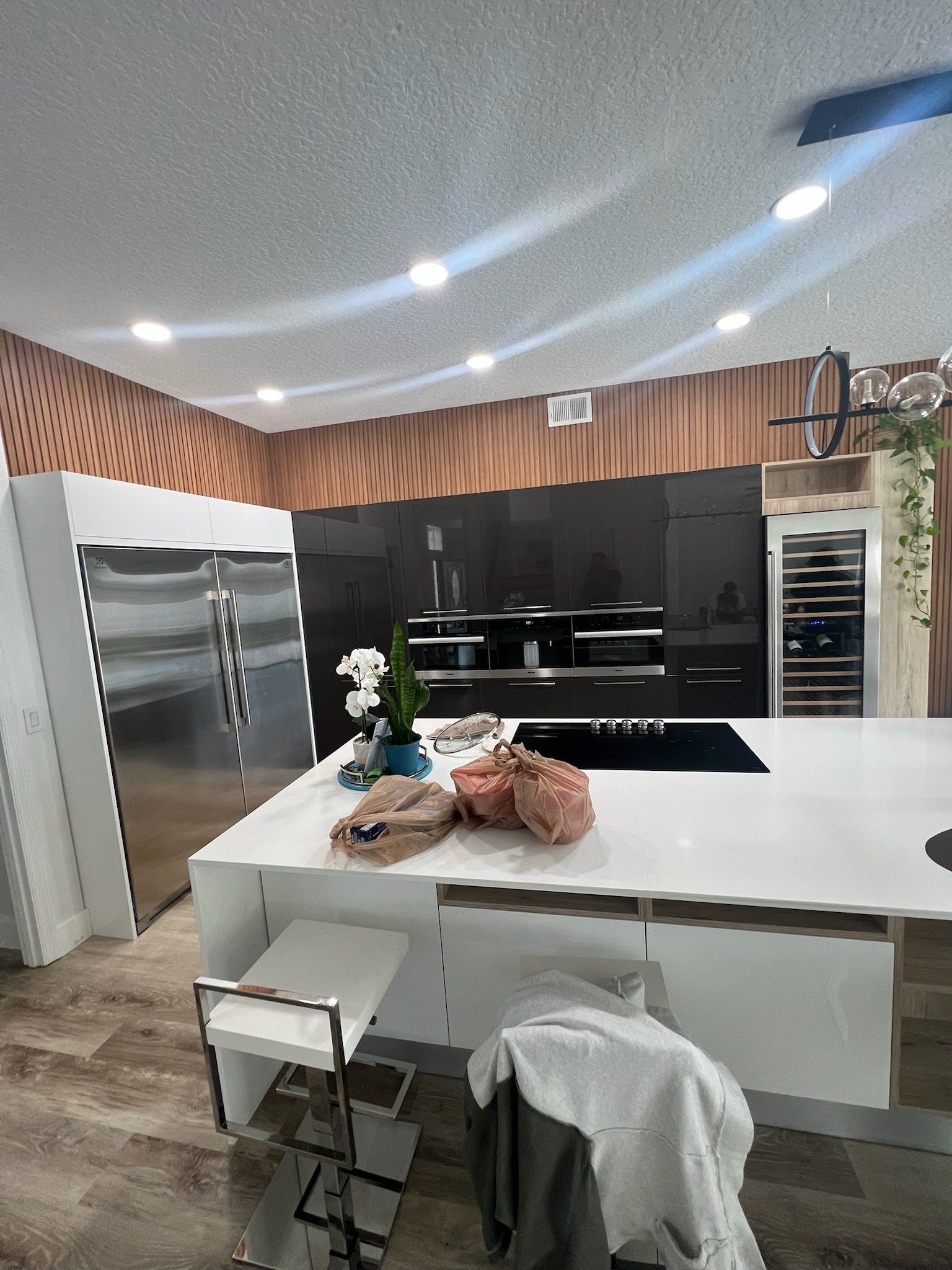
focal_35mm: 13
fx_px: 477
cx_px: 476
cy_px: 635
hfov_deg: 89.9
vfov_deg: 106.2
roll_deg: +3.8
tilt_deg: -8.5
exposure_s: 1/120
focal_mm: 1.57
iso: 250
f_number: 1.8
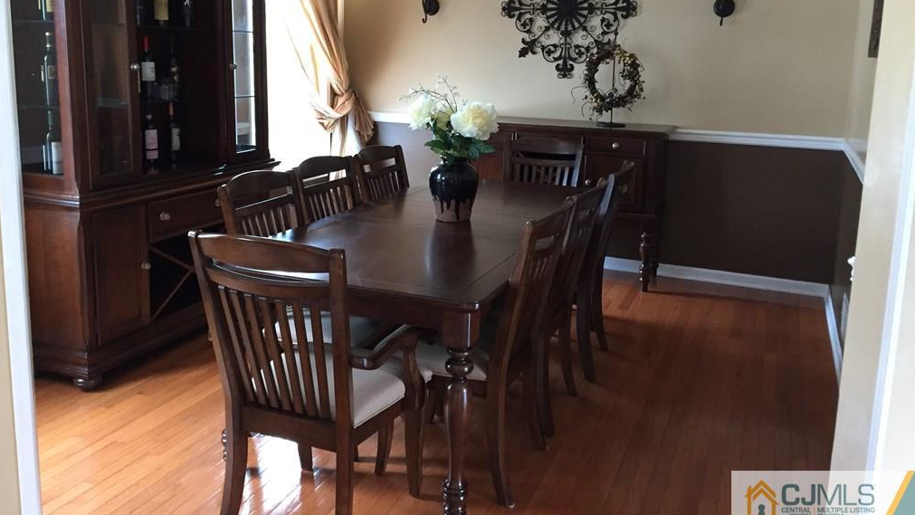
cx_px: 453
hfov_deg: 61.0
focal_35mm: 32
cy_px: 180
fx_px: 776
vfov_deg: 36.4
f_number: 2.2
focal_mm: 4.15
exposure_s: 1/30
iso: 200
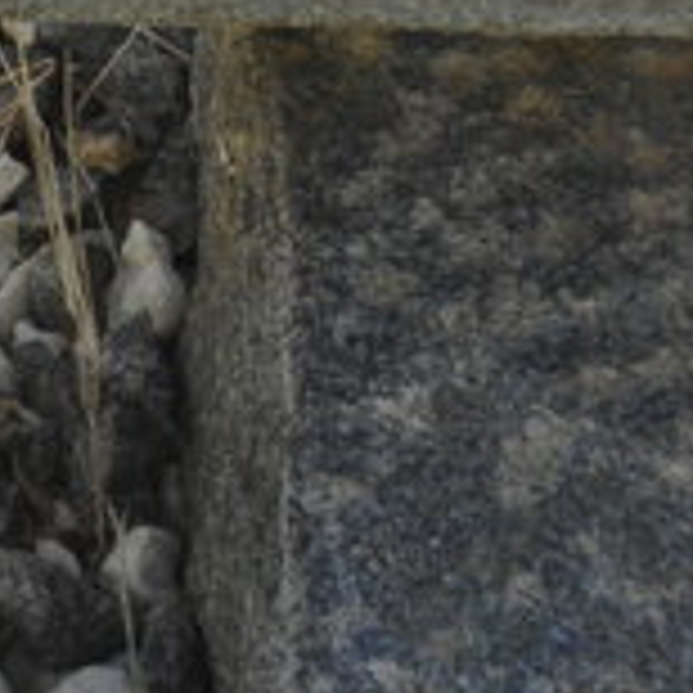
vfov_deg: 13.2
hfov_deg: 13.6
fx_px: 2695
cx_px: -414
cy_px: -544
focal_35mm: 119
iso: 64
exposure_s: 1/60
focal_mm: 4.6
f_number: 5
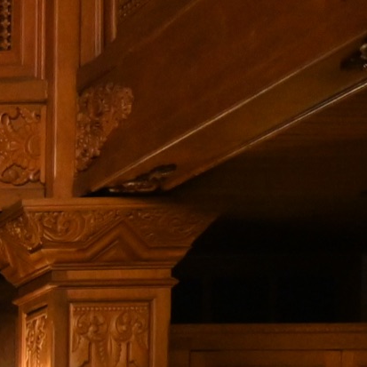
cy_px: 587
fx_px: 1659
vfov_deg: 11.9
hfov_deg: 10.3
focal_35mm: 138
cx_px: -606
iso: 3600
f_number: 3.5
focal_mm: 17.5
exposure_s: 1/60
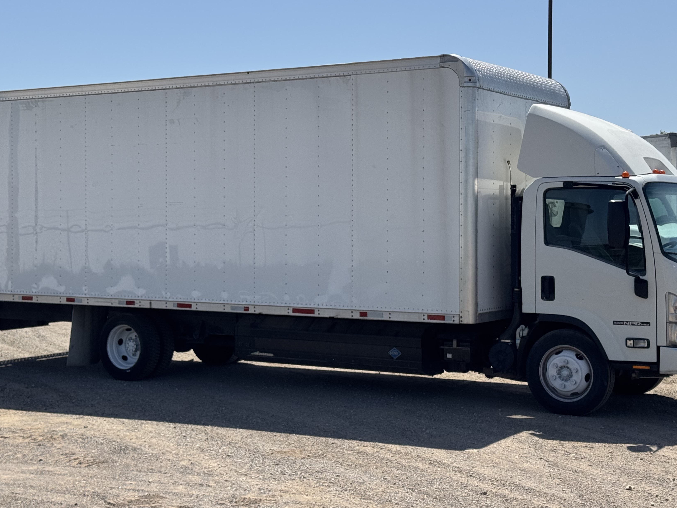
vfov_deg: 24.8
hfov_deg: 32.7
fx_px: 1154
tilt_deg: +1.7
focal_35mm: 59
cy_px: 211
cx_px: 335
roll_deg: +0.1
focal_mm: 6.76
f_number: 1.78
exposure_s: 1/5848
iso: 64
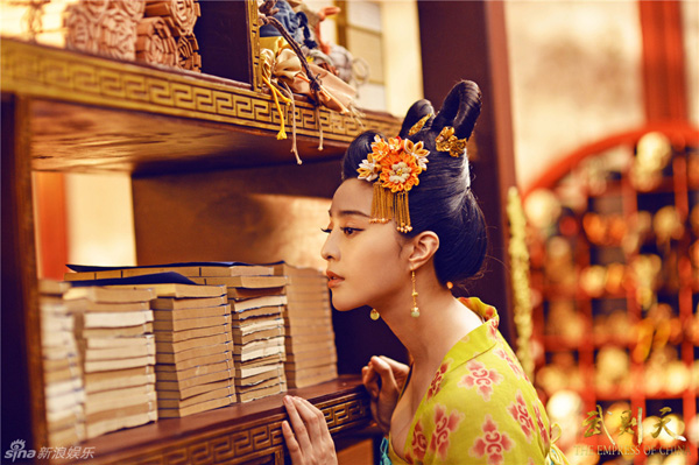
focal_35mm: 85
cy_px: 232
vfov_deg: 16.0
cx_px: 350
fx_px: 1649
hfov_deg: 23.9
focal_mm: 85
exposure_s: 1/200
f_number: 2
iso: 800
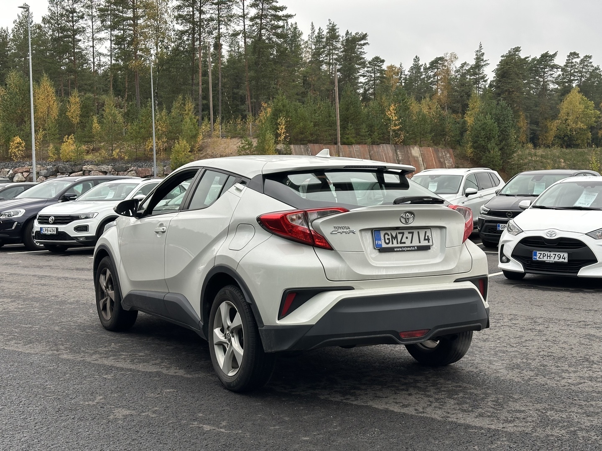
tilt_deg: -3.2
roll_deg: +1.0
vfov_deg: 30.3
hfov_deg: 39.7
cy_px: 226
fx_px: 835
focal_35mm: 48
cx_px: 301
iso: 50
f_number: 1.78
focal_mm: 6.86
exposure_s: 1/169
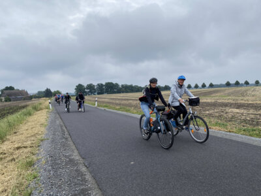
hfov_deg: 67.3
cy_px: 98
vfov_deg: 53.1
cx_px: 130
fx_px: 196
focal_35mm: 26
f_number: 1.8
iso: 32
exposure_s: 1/2817
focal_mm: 4.2
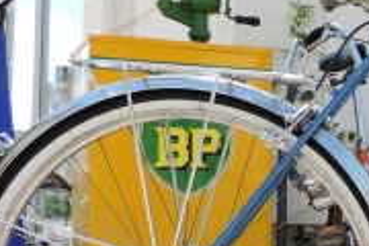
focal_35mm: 83
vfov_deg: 16.4
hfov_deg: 21.7
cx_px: 502
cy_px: 174
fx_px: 851
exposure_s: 1/400
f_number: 3
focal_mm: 4.3
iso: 80
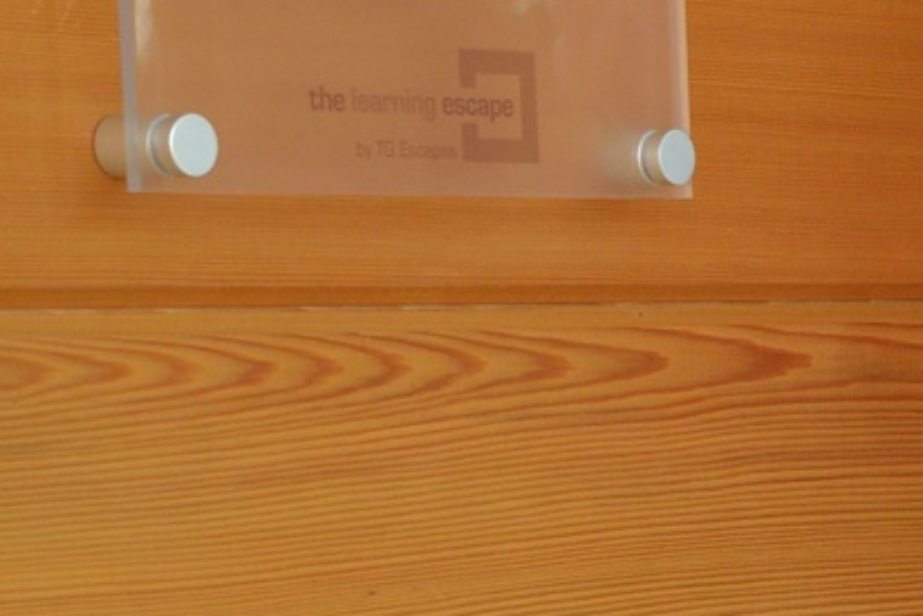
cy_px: 920
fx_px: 5078
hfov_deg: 9.5
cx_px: 2066
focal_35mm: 198
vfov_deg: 6.8
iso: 800
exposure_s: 1/250
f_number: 5.6
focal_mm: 34
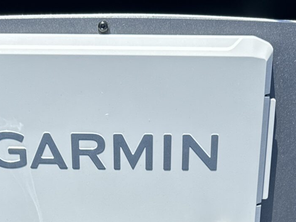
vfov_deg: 15.0
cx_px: 149
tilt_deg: -55.5
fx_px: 744
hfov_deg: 22.5
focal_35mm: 87
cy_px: 389
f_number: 1.78
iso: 80
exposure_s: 1/962
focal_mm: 6.86
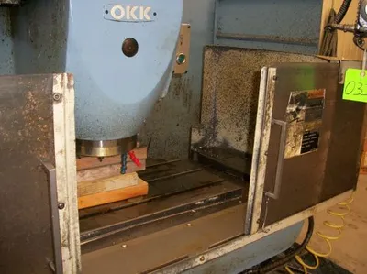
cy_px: 137
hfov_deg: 52.7
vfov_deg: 40.6
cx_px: 184
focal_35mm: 35
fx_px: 371
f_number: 3.1
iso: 160
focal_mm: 6.3
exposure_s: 1/30
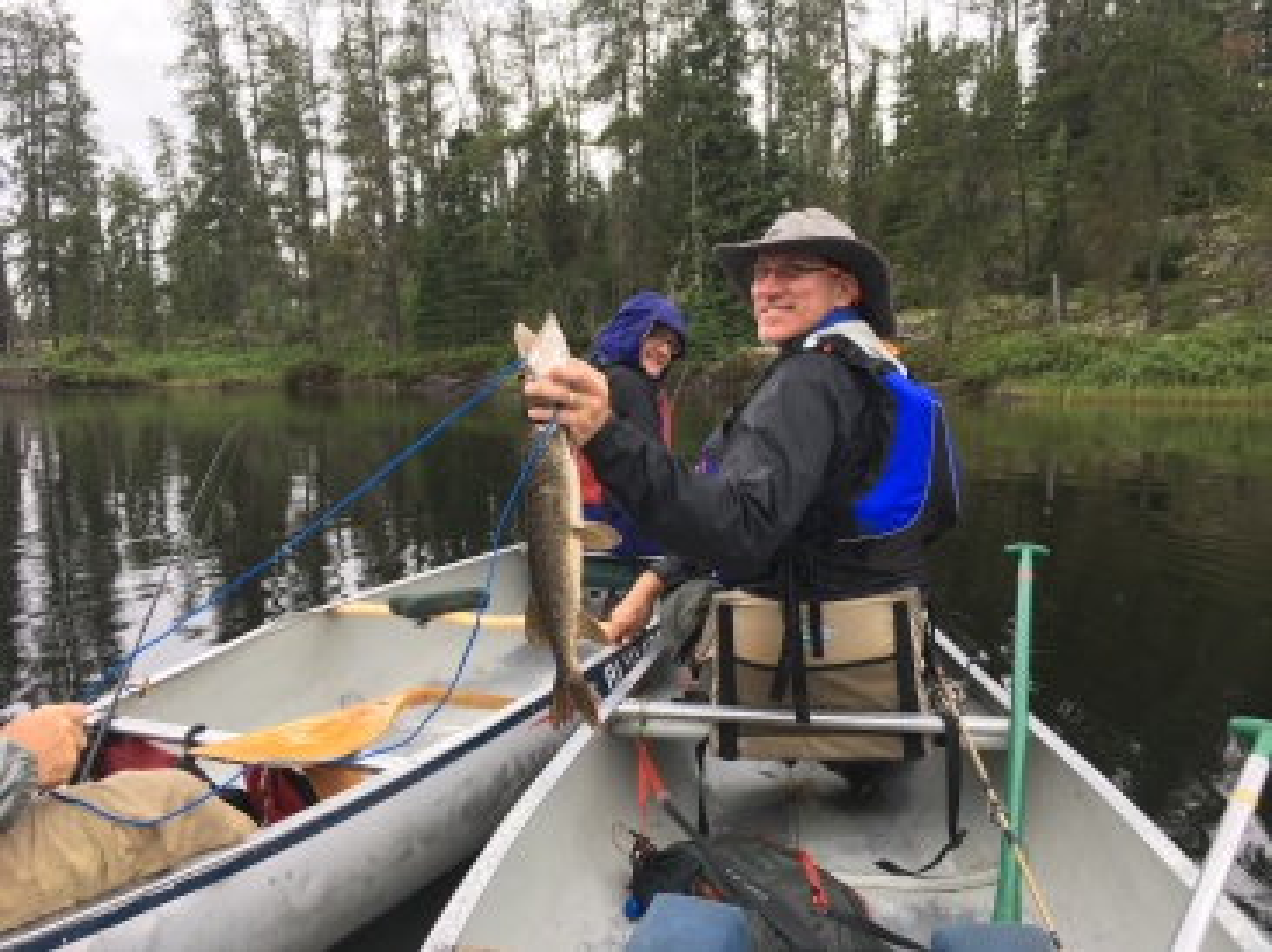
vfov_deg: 48.2
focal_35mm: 29
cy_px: 476
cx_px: 636
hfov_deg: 61.7
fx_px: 1065
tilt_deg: -5.9
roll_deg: +1.1
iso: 32
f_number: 2.2
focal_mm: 4.15
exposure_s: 1/60
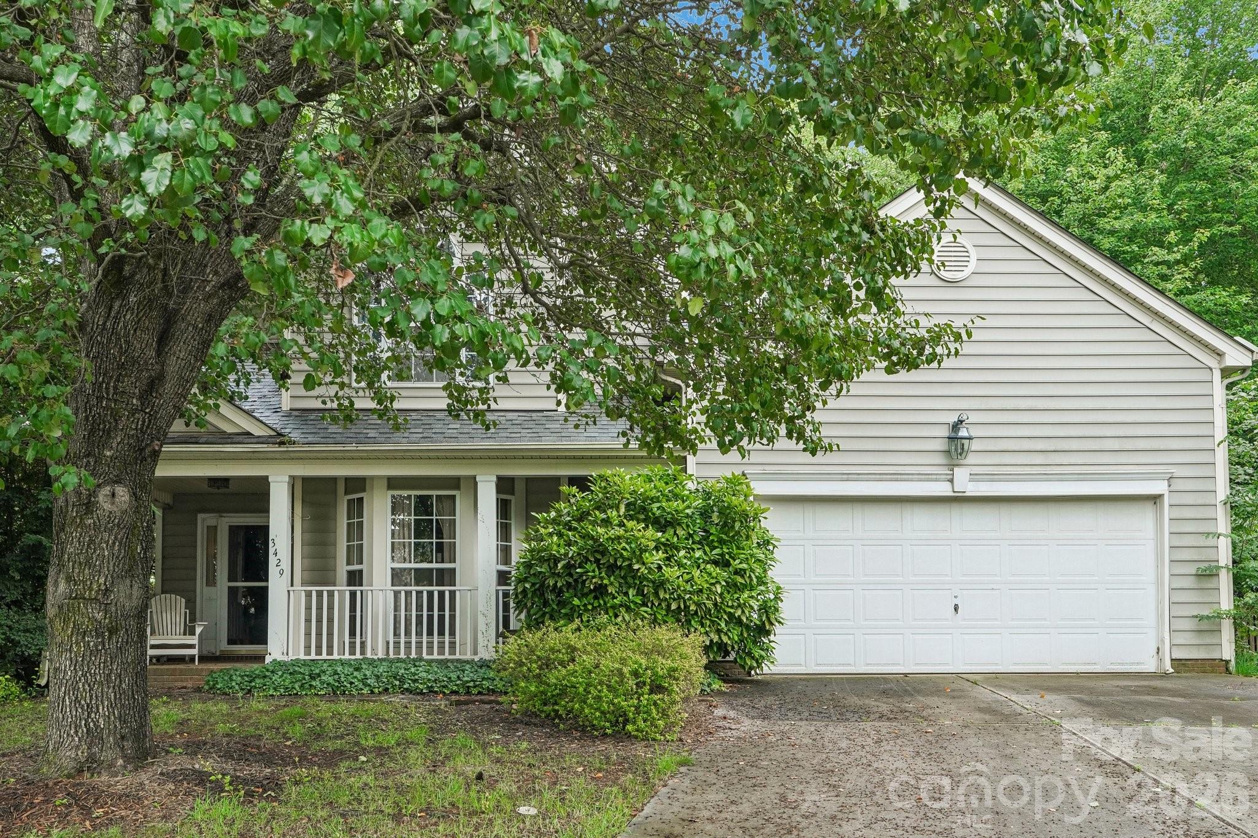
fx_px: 1048
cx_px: 629
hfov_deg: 61.9
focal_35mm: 30
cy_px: 419
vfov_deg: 43.6
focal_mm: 20
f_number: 8
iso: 400
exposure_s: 1/15
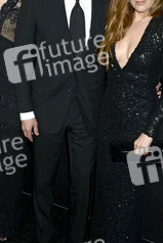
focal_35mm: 64
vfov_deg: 31.4
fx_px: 434
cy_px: 110
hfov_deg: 21.3
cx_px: 87
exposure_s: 1/250
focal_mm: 38
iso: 500
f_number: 6.3
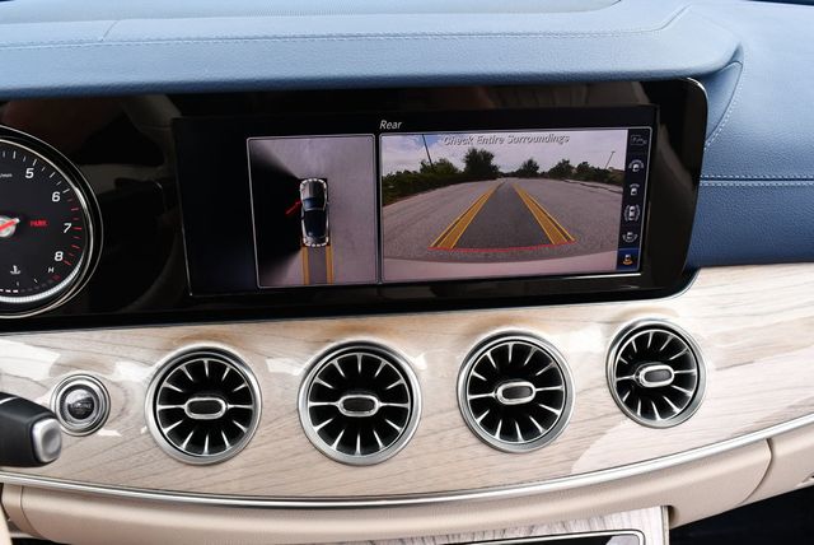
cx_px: 407
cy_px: 272
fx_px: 815
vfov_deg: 36.9
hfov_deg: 53.1
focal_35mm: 36
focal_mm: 18
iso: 220
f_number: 5.6
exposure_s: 1/250
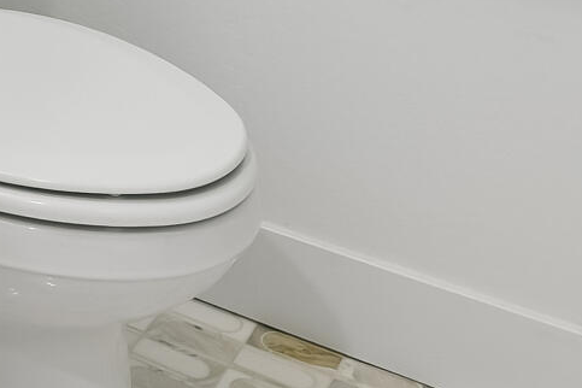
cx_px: -128
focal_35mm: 87
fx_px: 1406
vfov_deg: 12.0
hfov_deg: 21.6
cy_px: -602
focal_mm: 14
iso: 400
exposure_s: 1/30
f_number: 8
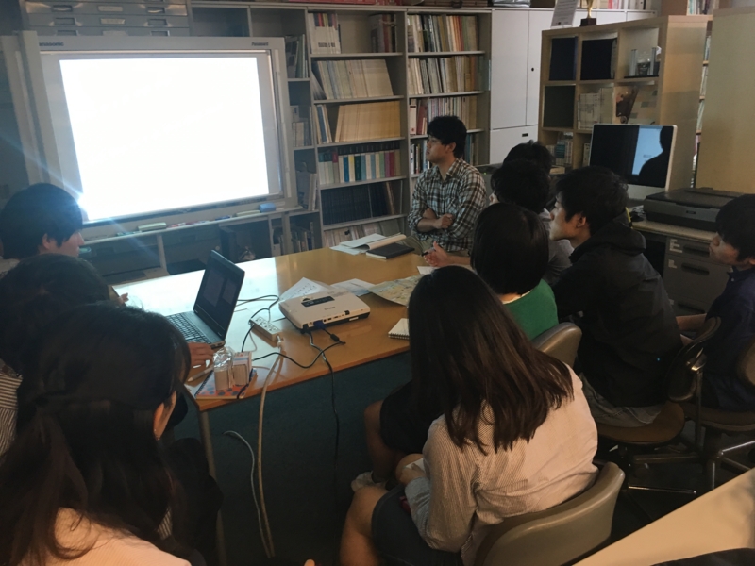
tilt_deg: -16.9
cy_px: 283
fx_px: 633
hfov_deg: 61.7
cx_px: 378
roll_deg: +2.1
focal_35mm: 29
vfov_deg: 48.2
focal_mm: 4.15
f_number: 2.2
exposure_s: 1/30
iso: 100
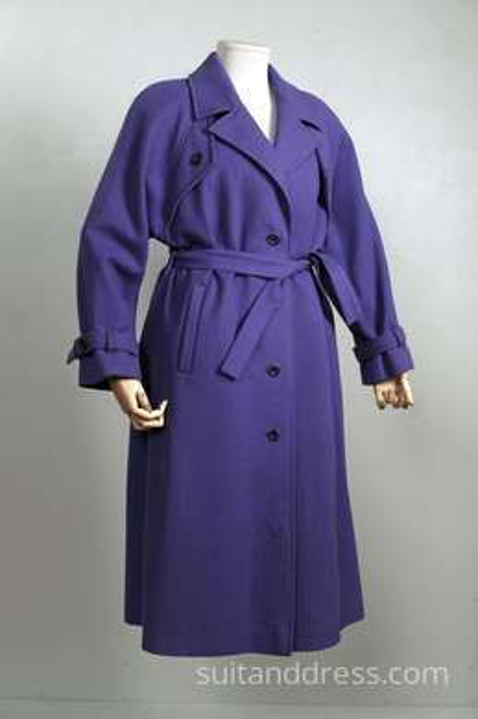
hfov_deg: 28.1
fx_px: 957
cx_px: 239
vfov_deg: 41.1
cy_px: 360
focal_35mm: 48
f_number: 5
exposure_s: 1/50
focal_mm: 32
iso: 320
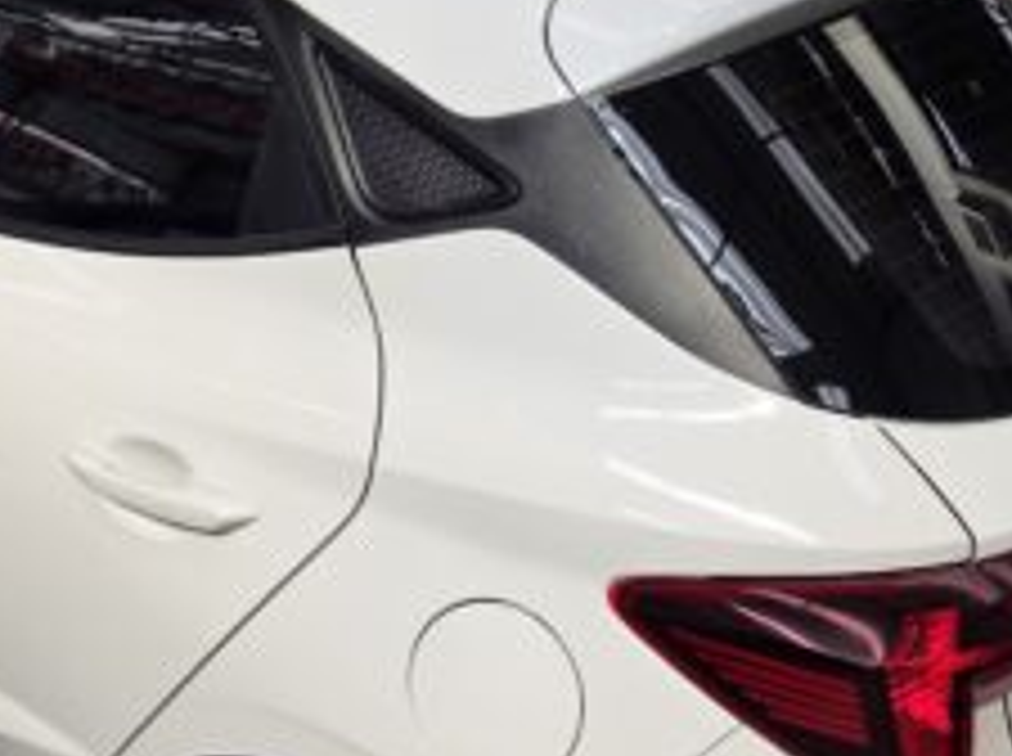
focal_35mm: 54
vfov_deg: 27.0
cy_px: 394
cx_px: 340
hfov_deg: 35.3
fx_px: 1576
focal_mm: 5.4
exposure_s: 1/145
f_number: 1.8
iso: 25
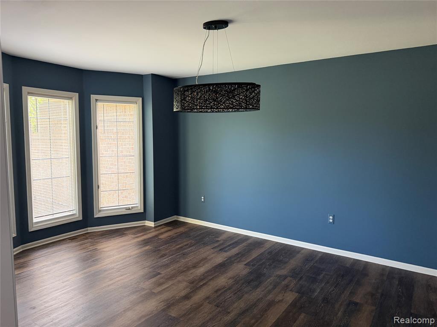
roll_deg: +0.8
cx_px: 218
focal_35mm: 24
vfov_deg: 56.8
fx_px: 303
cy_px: 164
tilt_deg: -7.3
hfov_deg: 71.6
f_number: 1.78
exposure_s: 1/60
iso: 320
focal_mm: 6.76
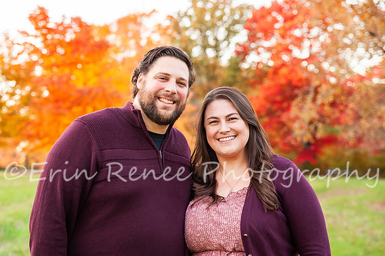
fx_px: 823
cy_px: 117
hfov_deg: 26.3
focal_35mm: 77
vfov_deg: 17.7
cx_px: 150
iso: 800
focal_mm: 60
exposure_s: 1/200
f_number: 3.5
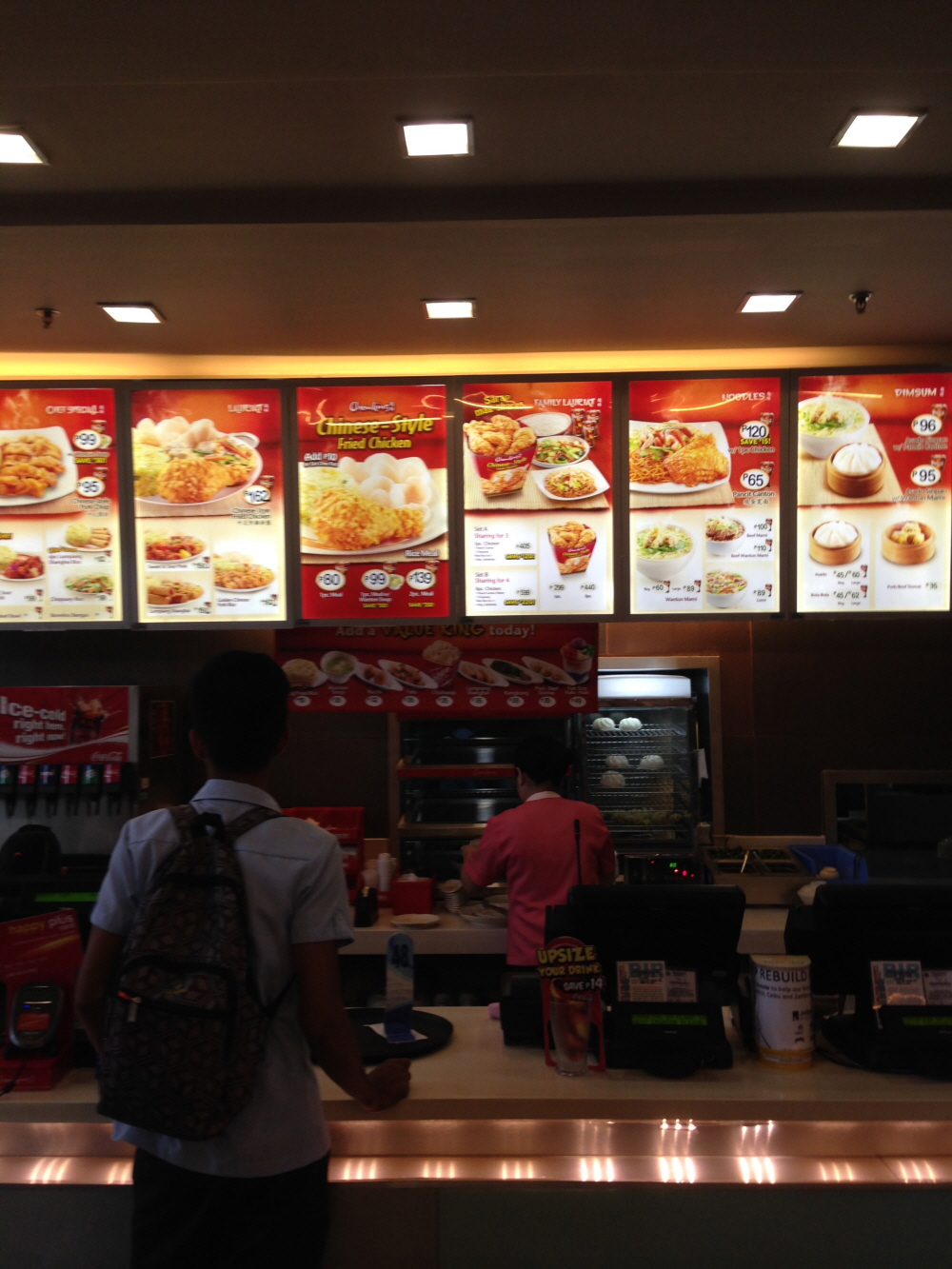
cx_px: 476
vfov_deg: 55.3
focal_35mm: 33
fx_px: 1210
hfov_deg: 43.0
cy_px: 634
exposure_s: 1/40
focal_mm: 4.12
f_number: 2.4
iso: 50
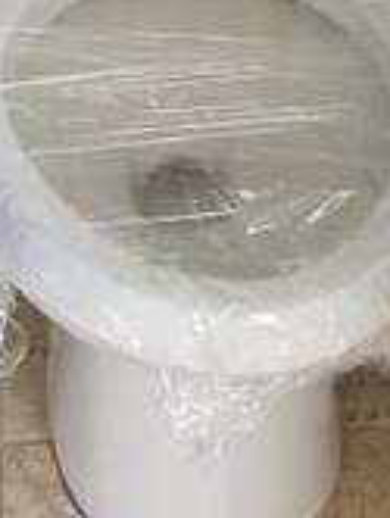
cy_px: -156
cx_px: 144
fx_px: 1798
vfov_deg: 15.6
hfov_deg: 12.4
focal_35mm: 120
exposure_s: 1/40
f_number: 1.7
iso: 160
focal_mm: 4.25
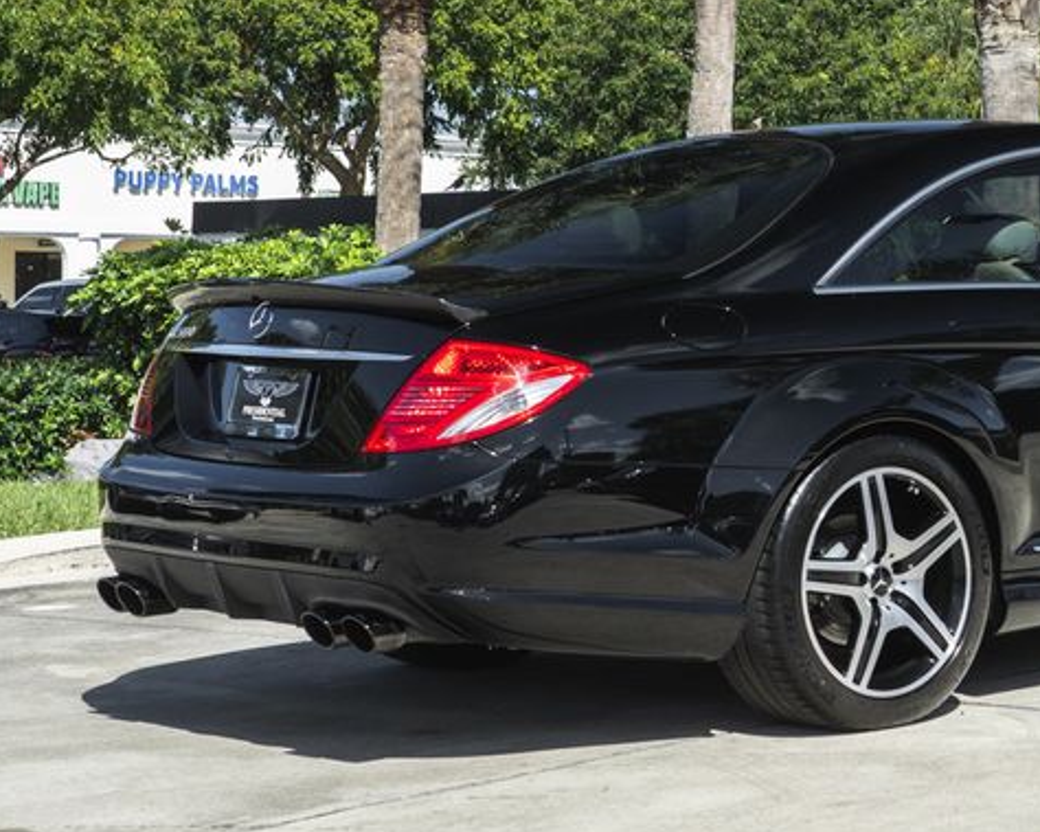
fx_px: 3077
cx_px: 995
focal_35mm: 100
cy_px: 219
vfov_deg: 15.3
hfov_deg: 18.8
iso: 200
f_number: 7.1
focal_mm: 33
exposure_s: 1/125
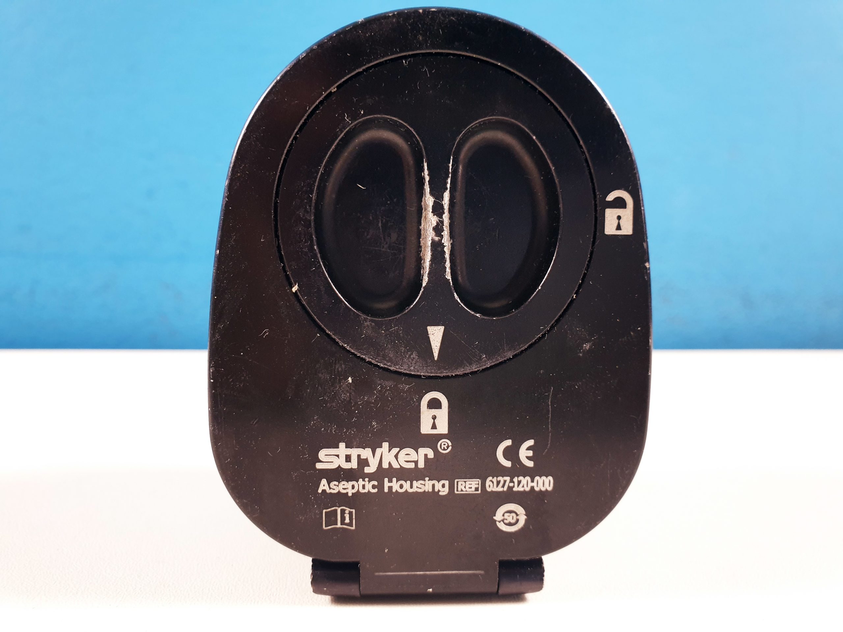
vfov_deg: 53.1
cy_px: 316
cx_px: 422
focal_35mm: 26
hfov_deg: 67.3
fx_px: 633
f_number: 2.4
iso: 200
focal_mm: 4.3
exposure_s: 1/50
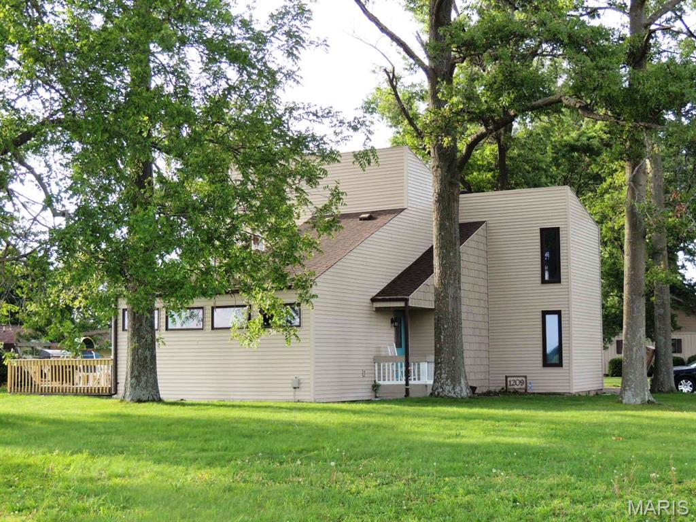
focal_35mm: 55
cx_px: 348
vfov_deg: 26.6
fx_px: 1106
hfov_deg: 34.9
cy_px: 261
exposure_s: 1/160
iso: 100
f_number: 3.7
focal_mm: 9.8
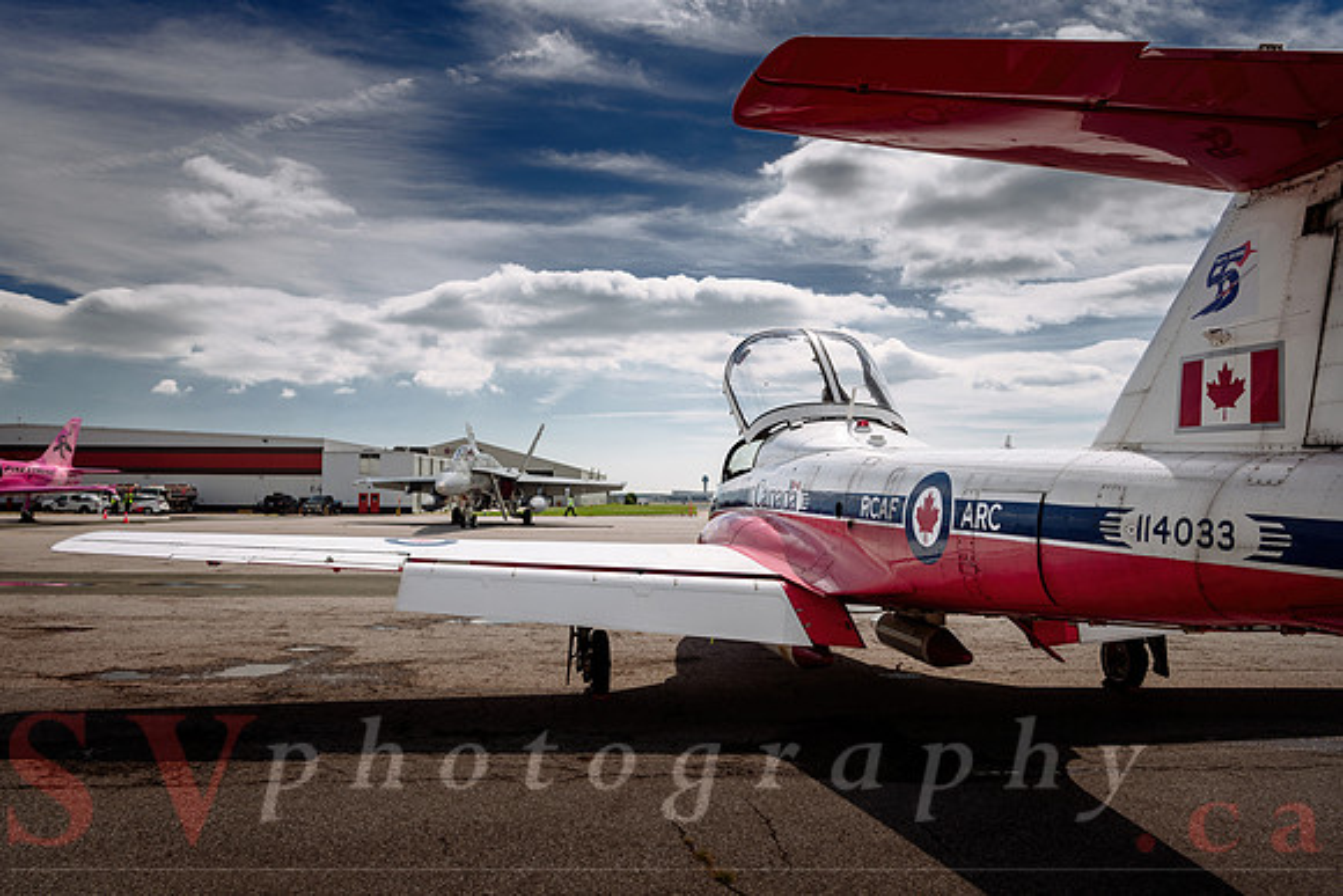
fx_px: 1132
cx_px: 644
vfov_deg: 43.2
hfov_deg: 61.3
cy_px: 451
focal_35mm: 30
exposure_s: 1/320
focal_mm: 29
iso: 64
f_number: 5.6
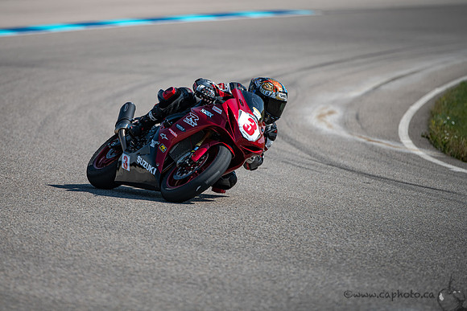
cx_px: 174
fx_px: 3255
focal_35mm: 251
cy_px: 116
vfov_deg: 5.5
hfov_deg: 8.2
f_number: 2.8
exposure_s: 1/6400
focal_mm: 200
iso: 140
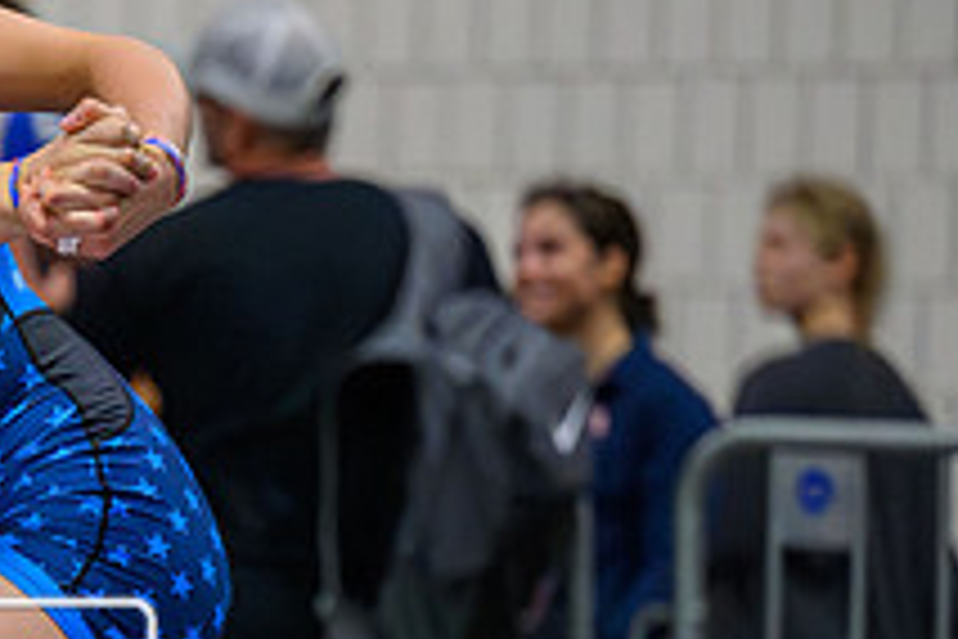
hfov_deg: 4.9
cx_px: -331
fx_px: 11123
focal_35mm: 418
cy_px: 839
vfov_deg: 3.3
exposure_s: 1/800
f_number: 2.8
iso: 11400
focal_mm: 135
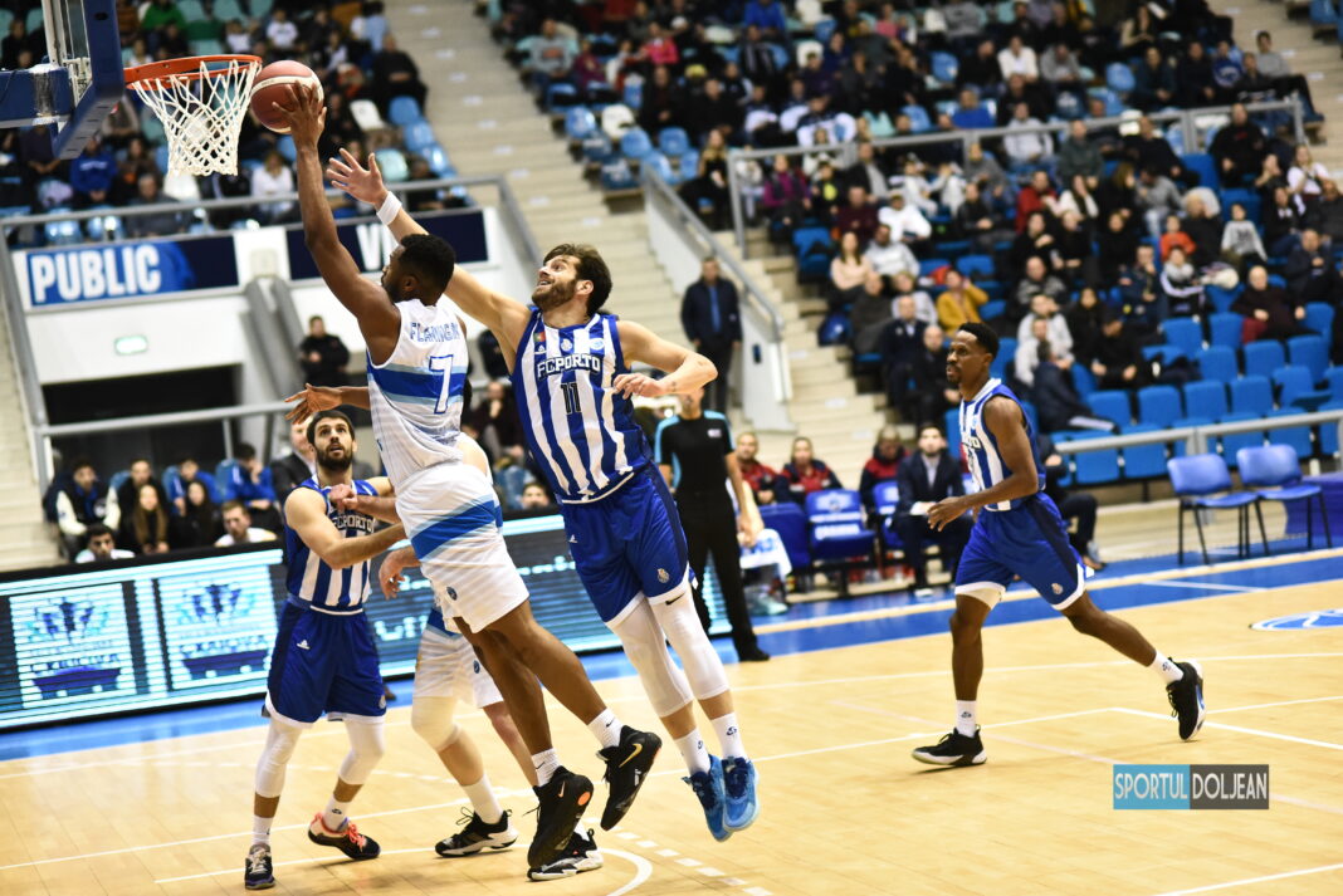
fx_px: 3172
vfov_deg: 16.1
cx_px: 672
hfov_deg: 23.9
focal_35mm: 85
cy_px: 448
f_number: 2.5
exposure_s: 1/1250
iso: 5000
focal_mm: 85
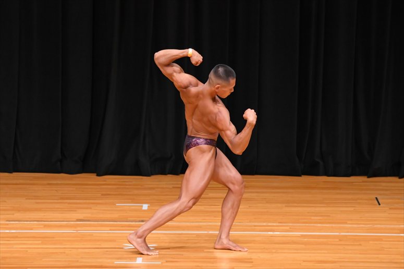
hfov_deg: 7.6
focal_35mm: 270
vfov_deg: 5.1
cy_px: 134
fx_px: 3029
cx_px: 202
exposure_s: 1/400
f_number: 5.6
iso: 4000
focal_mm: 180
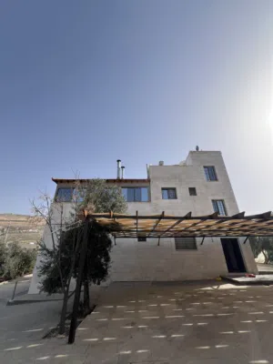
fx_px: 137
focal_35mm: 13
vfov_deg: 106.2
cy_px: 182
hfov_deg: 89.9
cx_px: 136
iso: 32
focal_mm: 1.57
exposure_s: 1/2096
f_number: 1.8
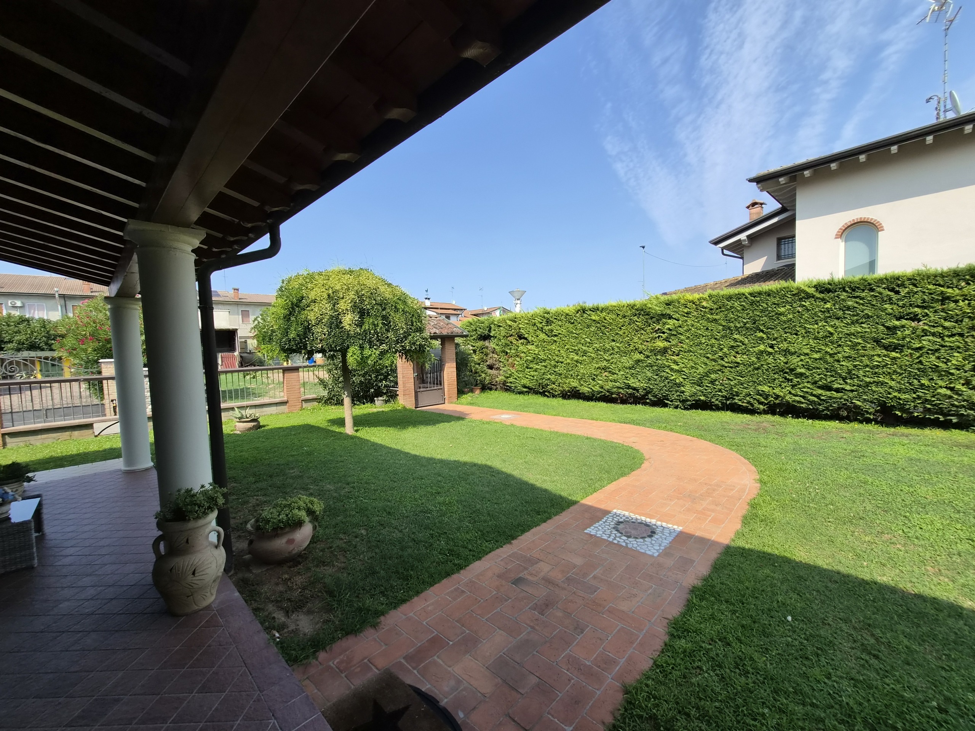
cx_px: 488
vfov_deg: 89.9
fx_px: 366
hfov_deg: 106.2
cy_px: 366
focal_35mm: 13
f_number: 2.2
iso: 100
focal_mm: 2.2
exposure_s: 1/2368
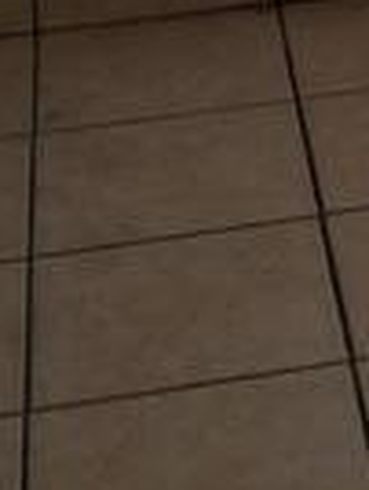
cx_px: 709
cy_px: -311
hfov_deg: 8.8
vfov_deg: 11.6
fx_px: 2281
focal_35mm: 161
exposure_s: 1/195
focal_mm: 4
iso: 20
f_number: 1.8
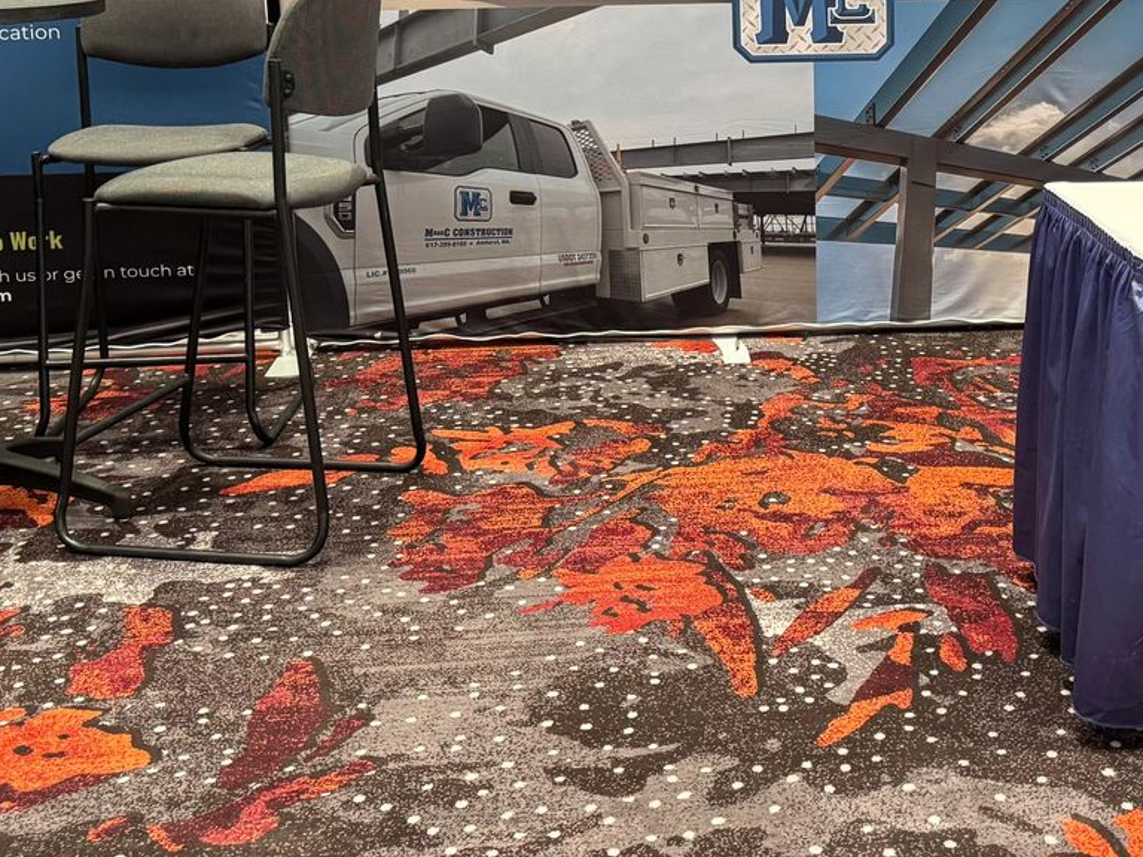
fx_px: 1651
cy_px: 165
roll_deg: +0.3
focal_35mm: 50
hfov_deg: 37.6
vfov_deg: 28.5
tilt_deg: -9.3
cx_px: 790
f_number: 1.78
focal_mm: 6.76
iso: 400
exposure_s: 1/60
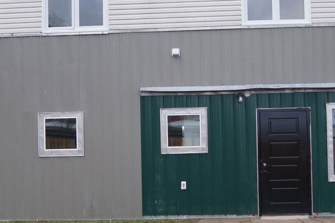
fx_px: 548
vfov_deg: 22.9
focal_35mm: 59
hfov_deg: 34.0
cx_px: 158
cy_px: 134
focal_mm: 20
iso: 100
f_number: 5
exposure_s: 1/250
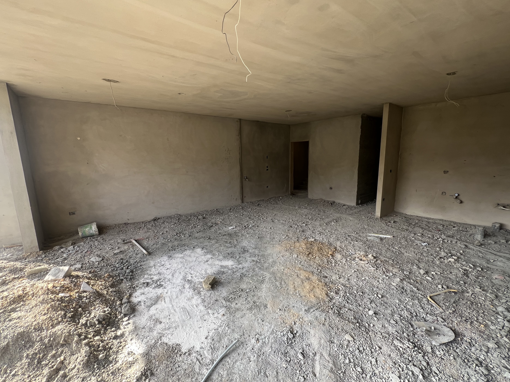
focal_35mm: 14
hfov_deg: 102.1
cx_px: 257
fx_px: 206
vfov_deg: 85.7
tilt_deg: -9.4
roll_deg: +0.6
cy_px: 192
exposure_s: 1/99
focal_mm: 1.57
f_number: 1.8
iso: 40
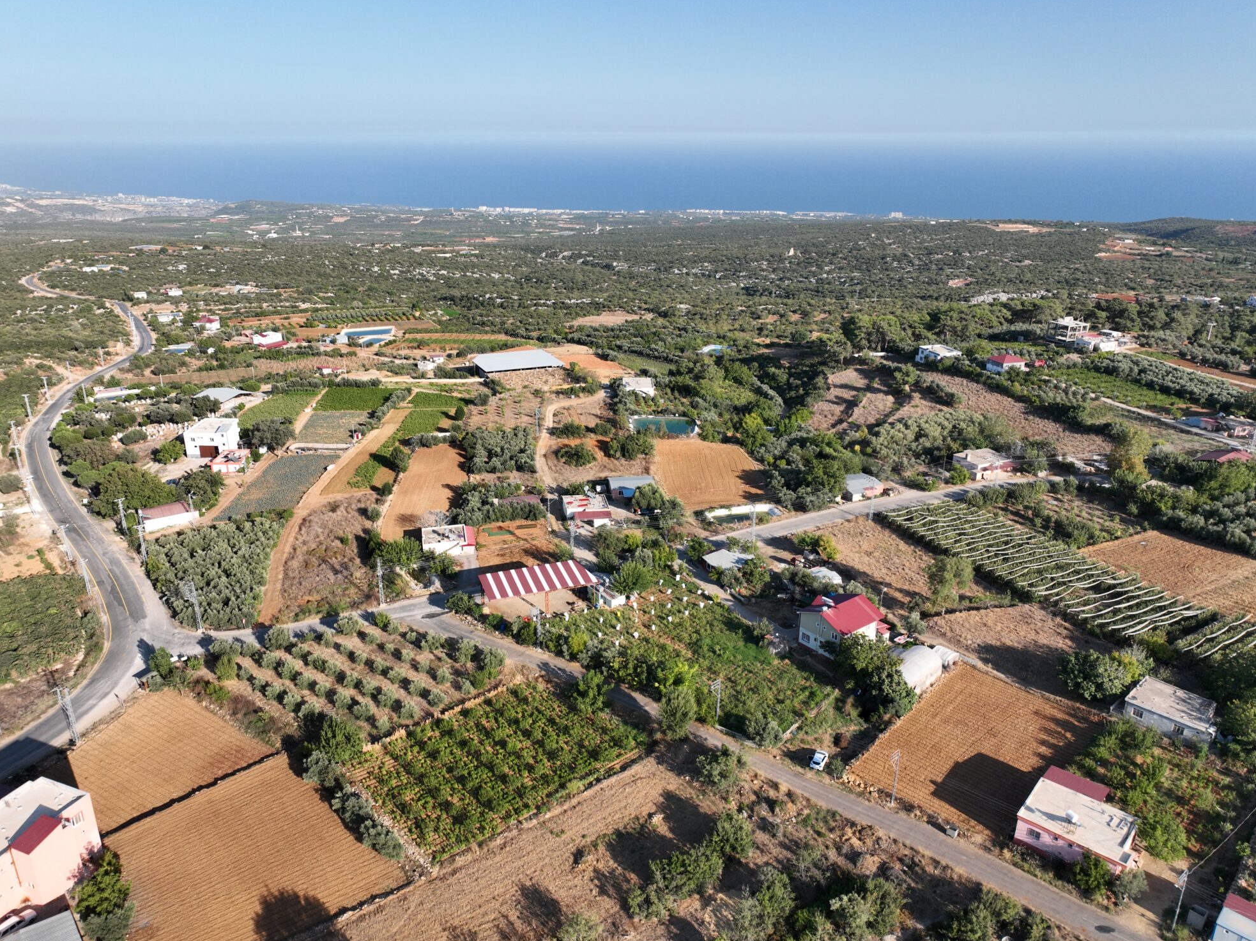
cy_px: 482
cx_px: 613
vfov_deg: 54.8
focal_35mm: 25
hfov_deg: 69.4
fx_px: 907
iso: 110
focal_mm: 12.29
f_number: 2.8
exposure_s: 1/1250
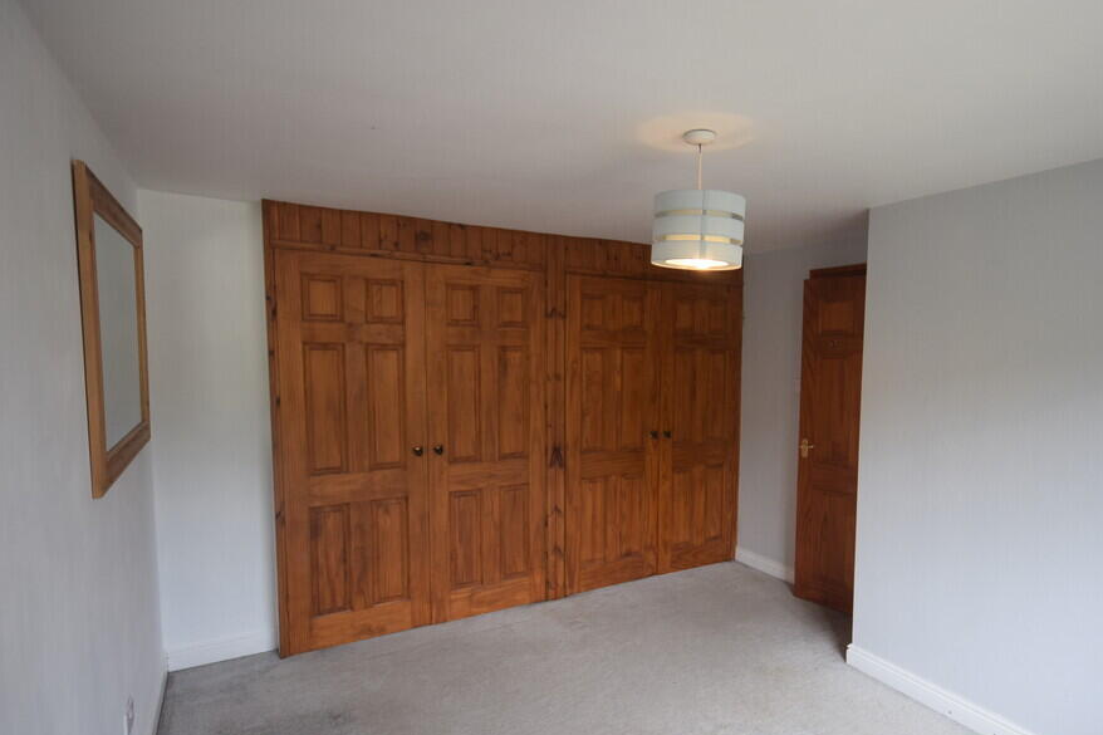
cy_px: 408
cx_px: 642
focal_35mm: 21
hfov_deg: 80.6
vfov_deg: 59.3
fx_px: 643
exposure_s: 1/60
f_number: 4.5
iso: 400
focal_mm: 12
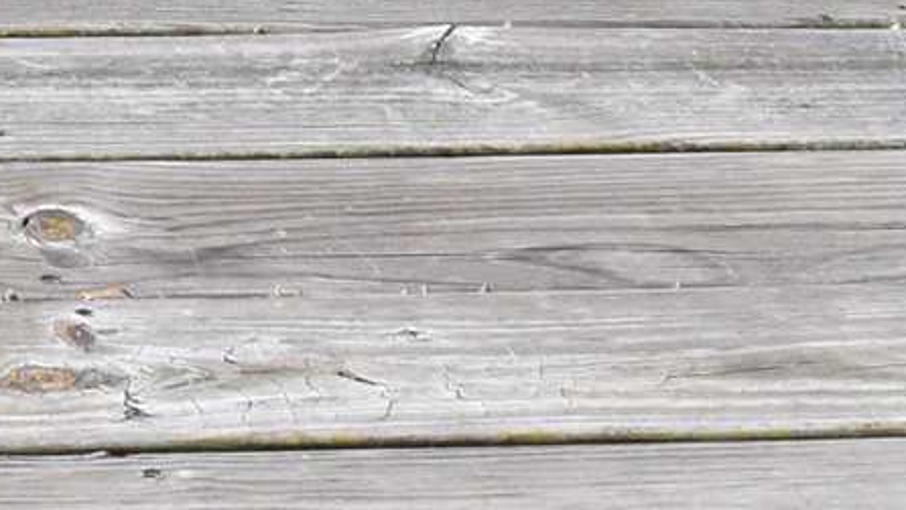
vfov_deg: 5.8
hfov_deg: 10.5
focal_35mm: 195
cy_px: -1050
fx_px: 4685
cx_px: -640
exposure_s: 1/400
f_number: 11
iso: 400
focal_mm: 18
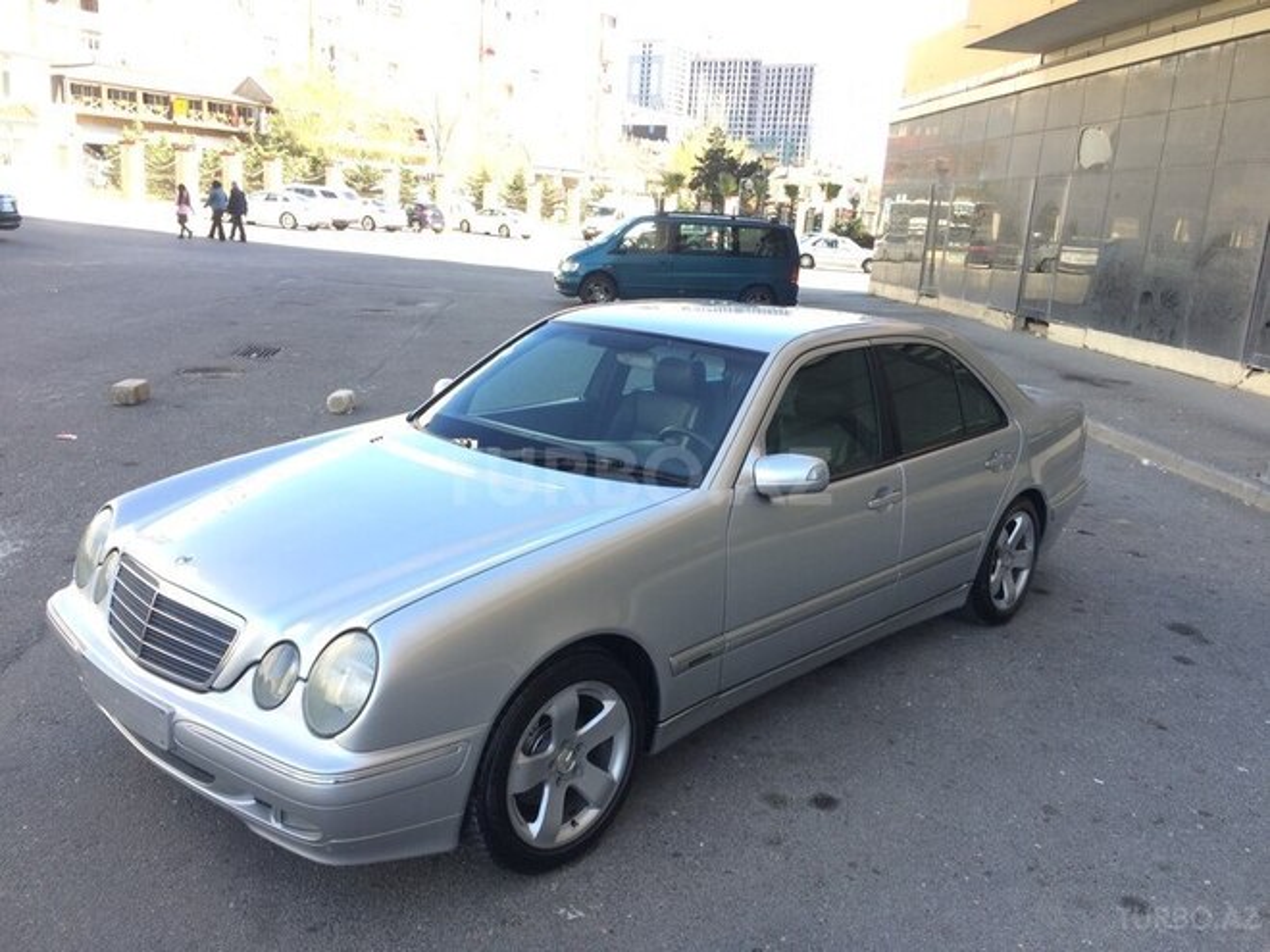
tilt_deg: -14.2
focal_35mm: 29
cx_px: 635
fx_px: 1064
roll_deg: -4.6
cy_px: 476
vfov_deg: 48.2
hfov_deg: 61.7
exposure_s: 1/189
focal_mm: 4.15
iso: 32
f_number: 2.2
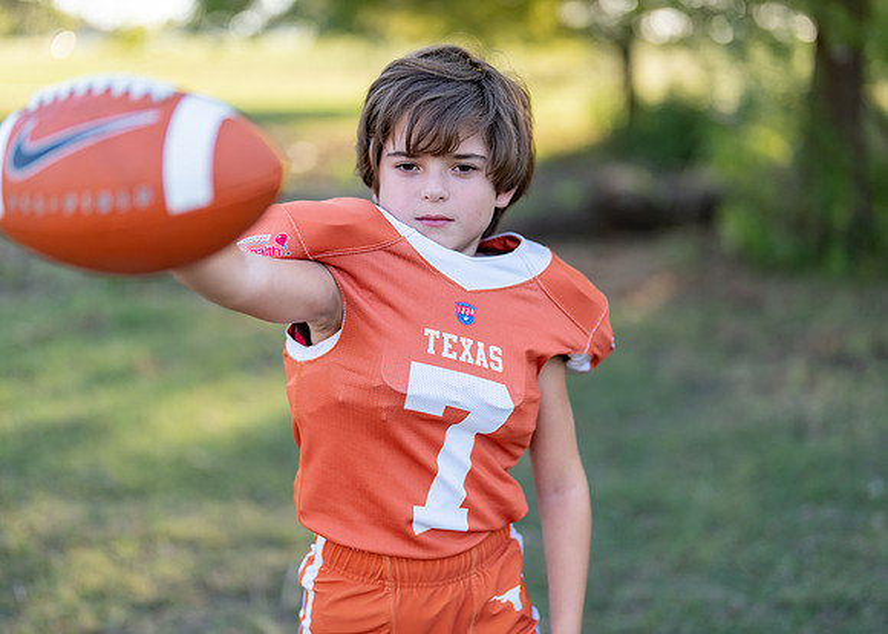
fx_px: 1321
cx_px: 444
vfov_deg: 27.0
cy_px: 317
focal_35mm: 52
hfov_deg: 37.2
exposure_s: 1/1000
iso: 100
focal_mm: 50
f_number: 1.2
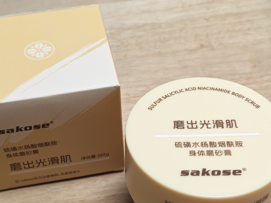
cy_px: 125
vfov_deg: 24.8
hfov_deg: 32.7
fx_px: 462
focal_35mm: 59
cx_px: 118
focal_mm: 6.12
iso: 1600
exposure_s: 1/100
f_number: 1.9
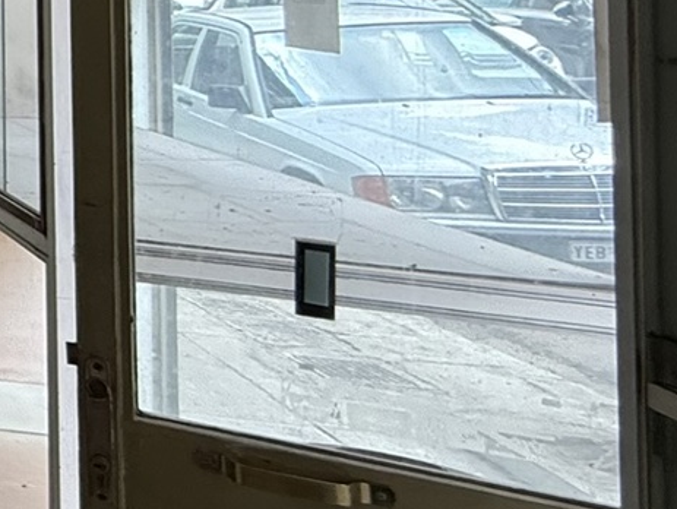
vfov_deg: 23.8
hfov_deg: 18.6
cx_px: -716
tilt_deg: +1.2
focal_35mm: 58
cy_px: -41
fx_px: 1135
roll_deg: +0.5
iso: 125
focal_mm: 2.22
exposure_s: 1/99
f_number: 2.2
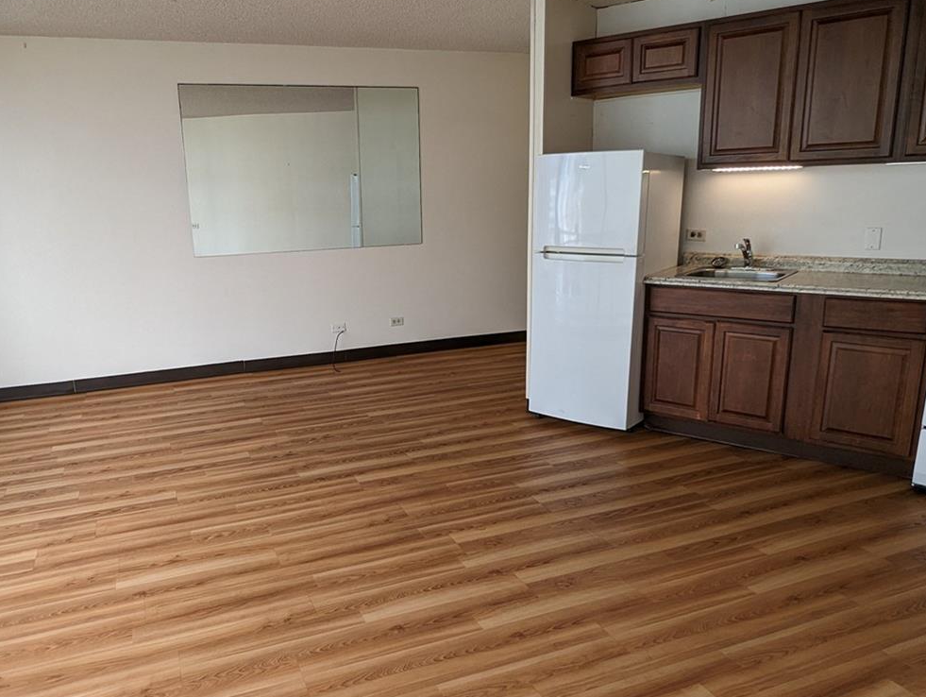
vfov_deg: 53.1
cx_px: 401
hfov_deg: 67.0
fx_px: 696
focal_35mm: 26
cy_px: 356
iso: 47
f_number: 2.2
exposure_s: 1/124
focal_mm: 2.35
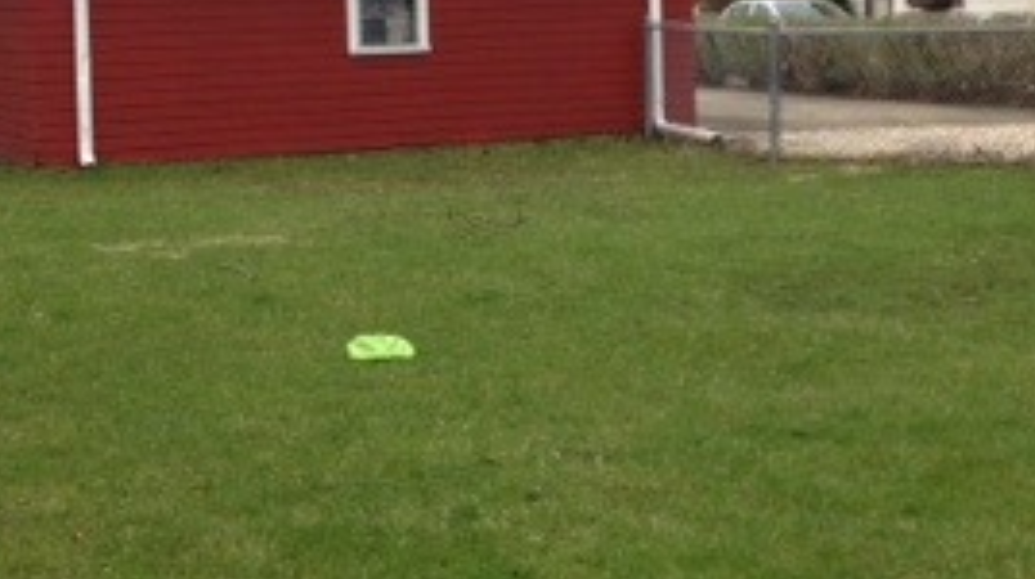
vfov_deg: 14.0
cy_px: 216
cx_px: 506
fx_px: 2357
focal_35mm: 86
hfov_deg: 24.8
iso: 64
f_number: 2.4
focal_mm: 4.12
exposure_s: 1/645
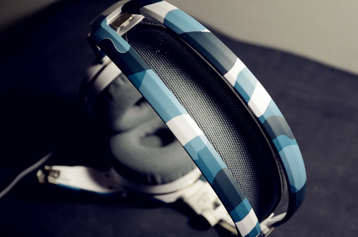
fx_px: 863
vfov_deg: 15.6
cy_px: 126
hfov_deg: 23.4
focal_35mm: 87
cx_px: 196
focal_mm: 52
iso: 400
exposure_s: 1/2.5
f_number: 5.6
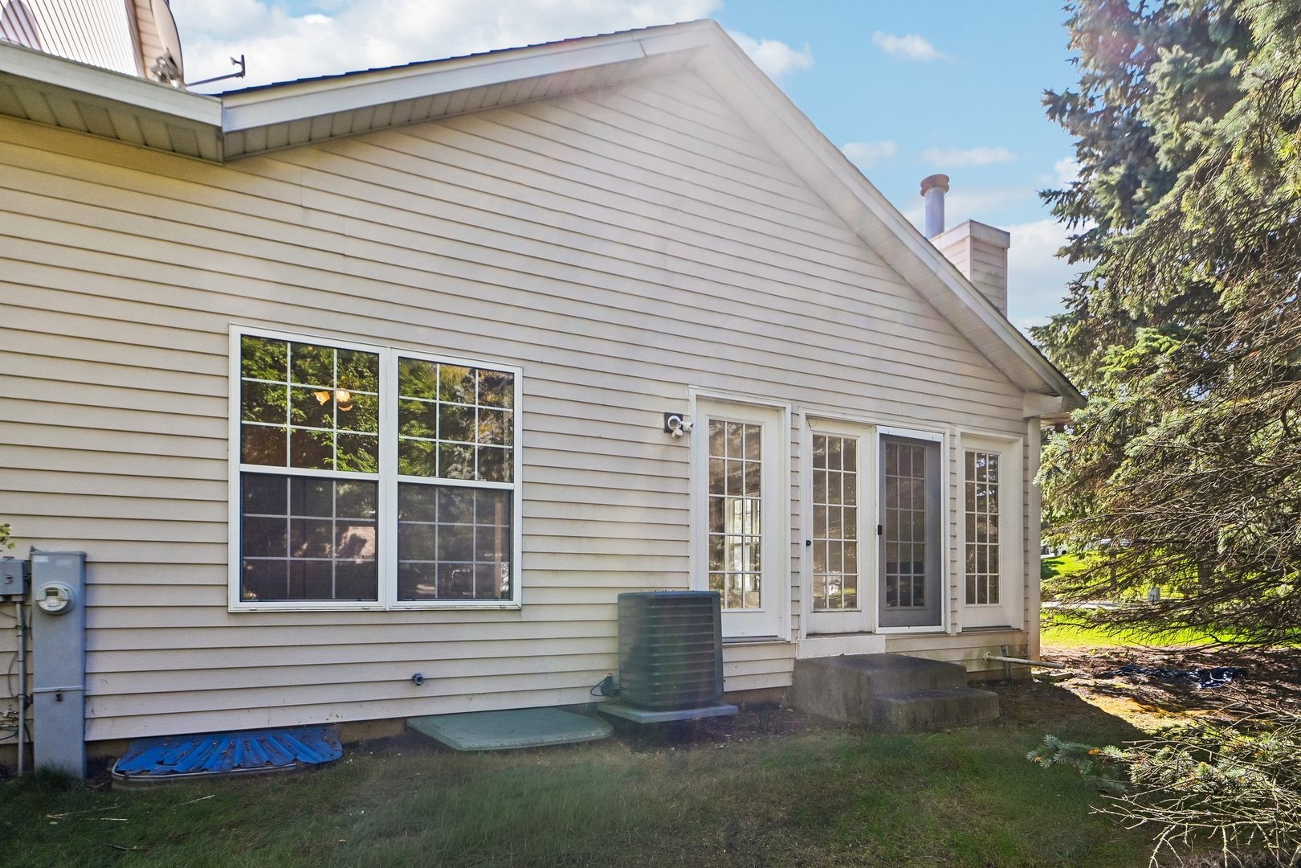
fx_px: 578
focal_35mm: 16
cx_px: 650
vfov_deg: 73.7
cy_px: 434
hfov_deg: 96.7
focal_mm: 16
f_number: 13
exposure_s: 1/160
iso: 400
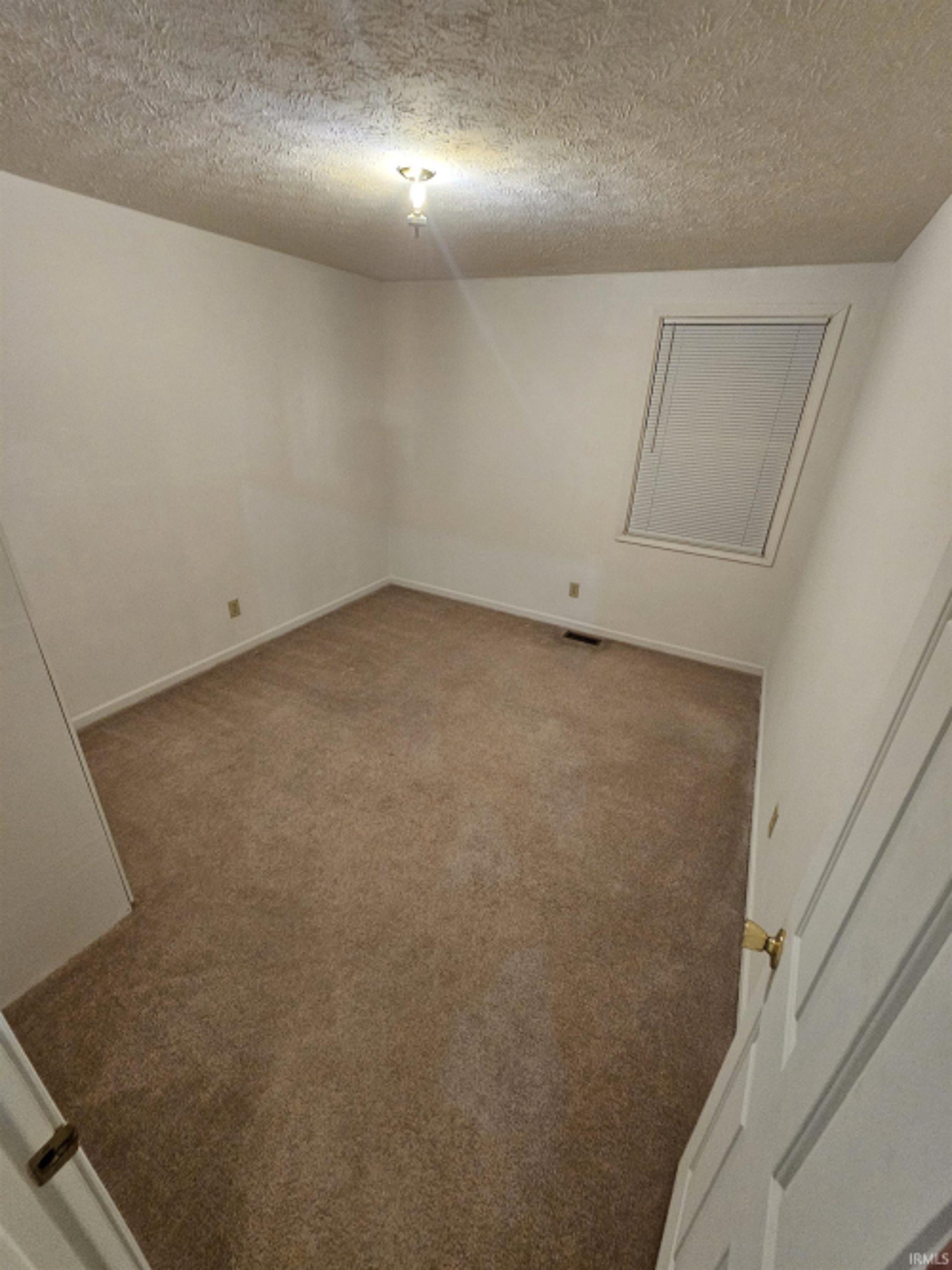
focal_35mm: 13
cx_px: 476
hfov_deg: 89.9
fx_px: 477
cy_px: 635
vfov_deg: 106.2
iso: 400
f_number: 2.2
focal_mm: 2.2
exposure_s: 1/30
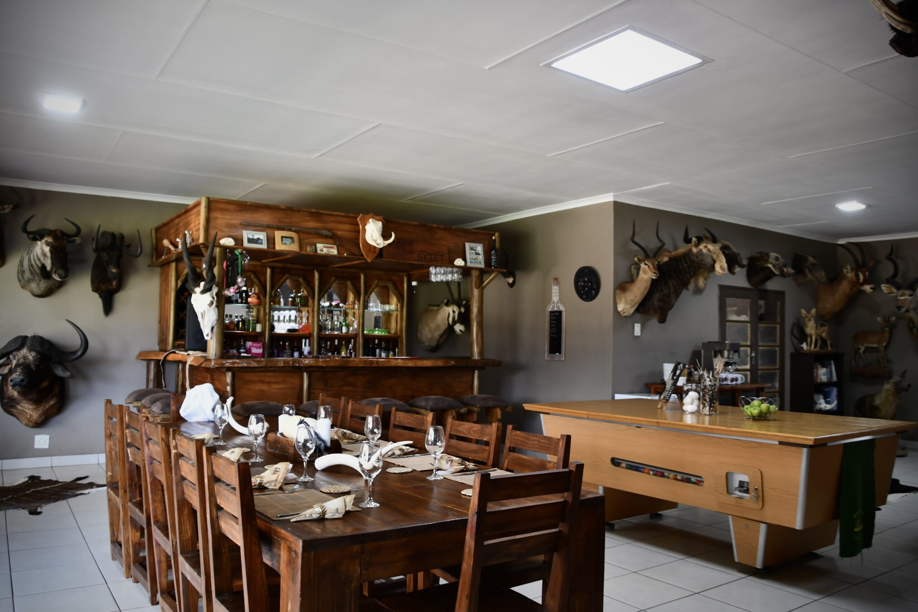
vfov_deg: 47.9
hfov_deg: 67.4
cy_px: 306
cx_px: 459
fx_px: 688
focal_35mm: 27
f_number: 3.5
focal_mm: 18
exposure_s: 1/40
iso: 400
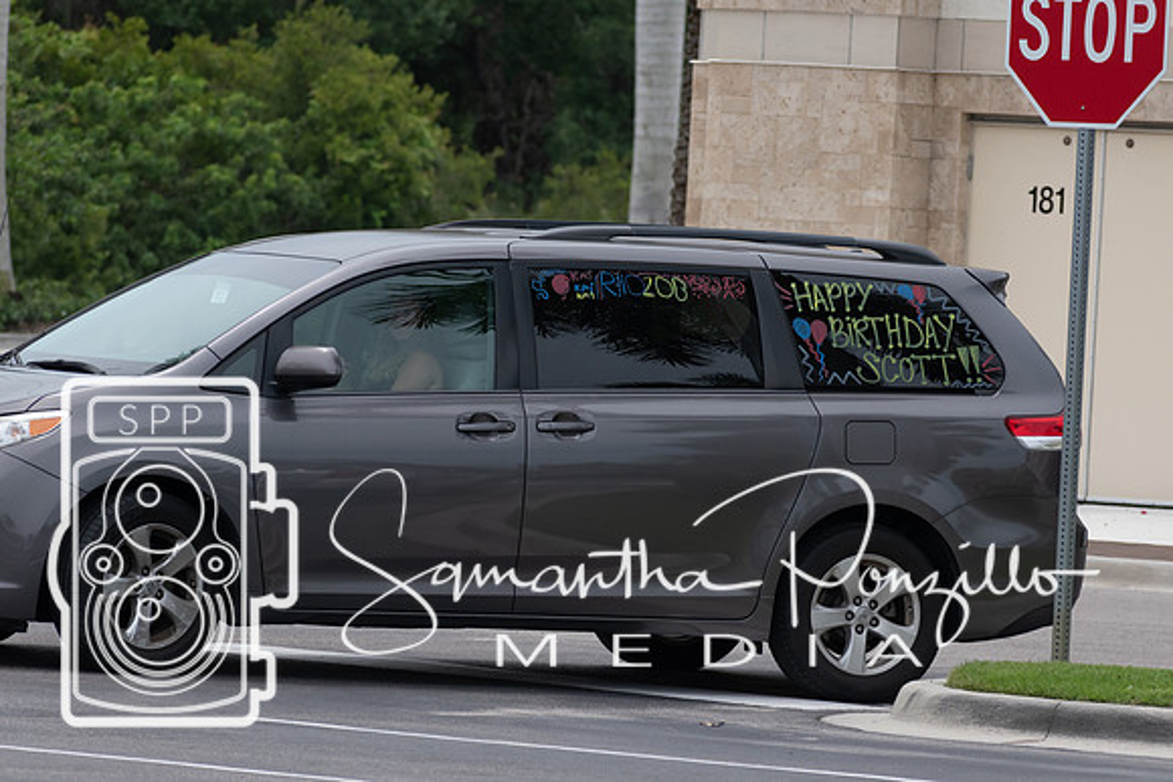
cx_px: 586
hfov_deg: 6.1
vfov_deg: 4.1
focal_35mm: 336
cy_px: 391
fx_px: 10952
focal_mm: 210
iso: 360
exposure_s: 1/2000
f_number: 5.6
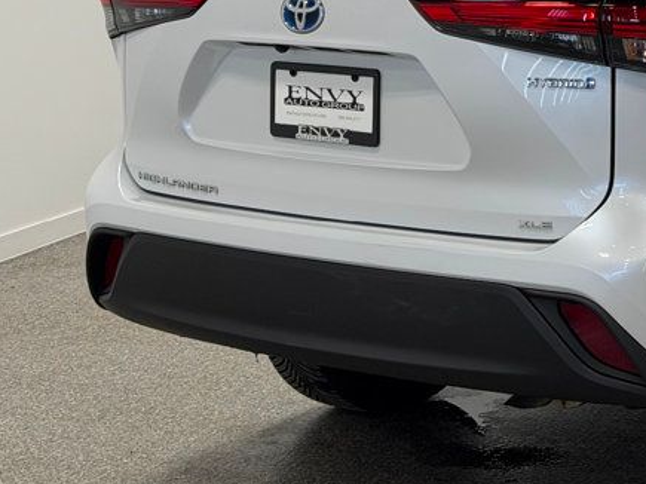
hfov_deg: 16.8
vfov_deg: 13.0
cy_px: 19
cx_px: 735
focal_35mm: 113
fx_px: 2108
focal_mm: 6.76
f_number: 1.78
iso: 64
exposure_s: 1/407
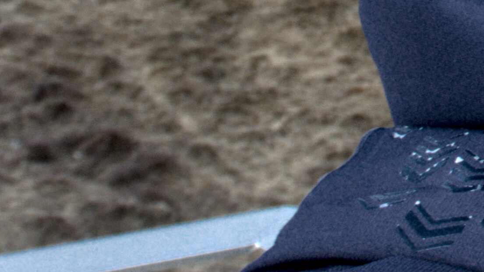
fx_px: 1977
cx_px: 876
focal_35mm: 154
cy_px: -340
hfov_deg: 12.7
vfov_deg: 7.5
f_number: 8
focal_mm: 18
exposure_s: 1/250
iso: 100
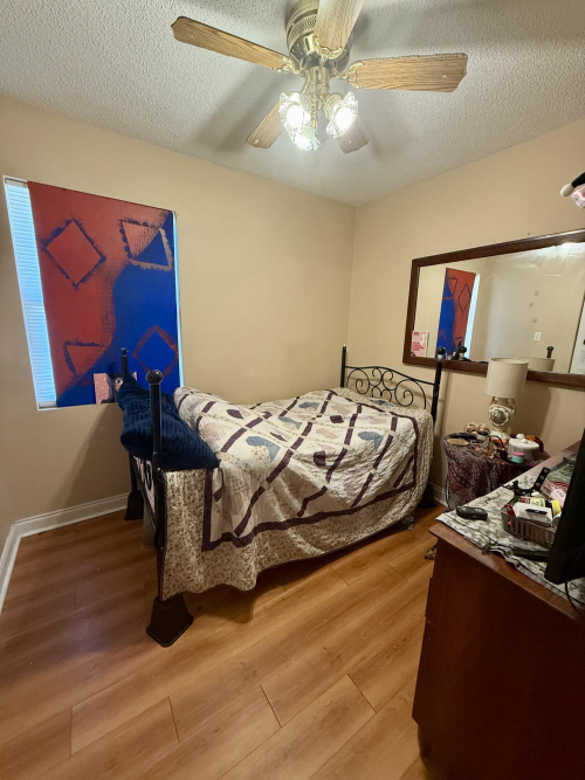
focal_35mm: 14
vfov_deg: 102.1
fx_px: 316
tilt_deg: -11.1
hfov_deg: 85.7
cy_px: 390
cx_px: 292
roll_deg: -2.0
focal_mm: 2.22
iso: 320
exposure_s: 1/60
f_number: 2.2
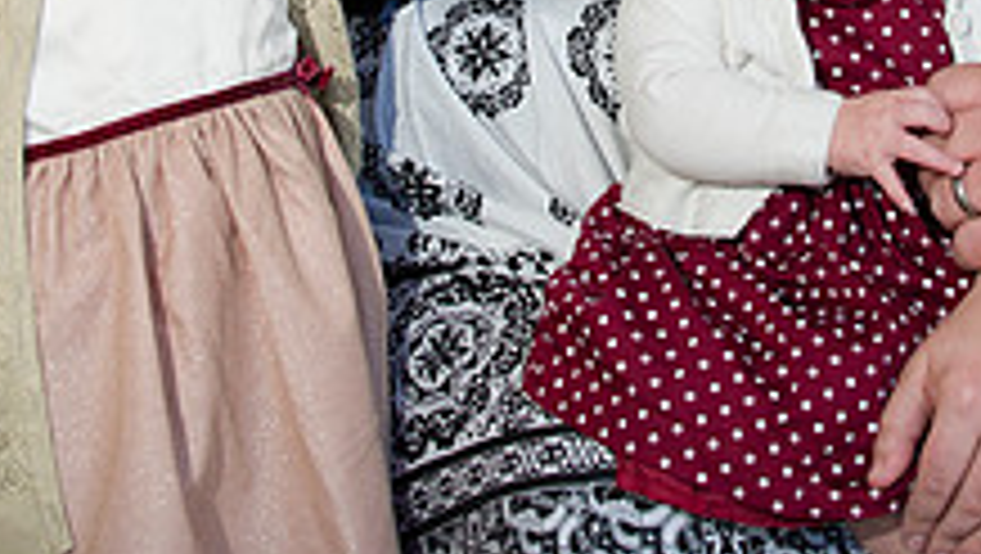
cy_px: -212
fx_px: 5649
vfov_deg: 5.6
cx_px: 693
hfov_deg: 9.9
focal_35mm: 217
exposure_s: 1/250
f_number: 3.5
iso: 250
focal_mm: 78
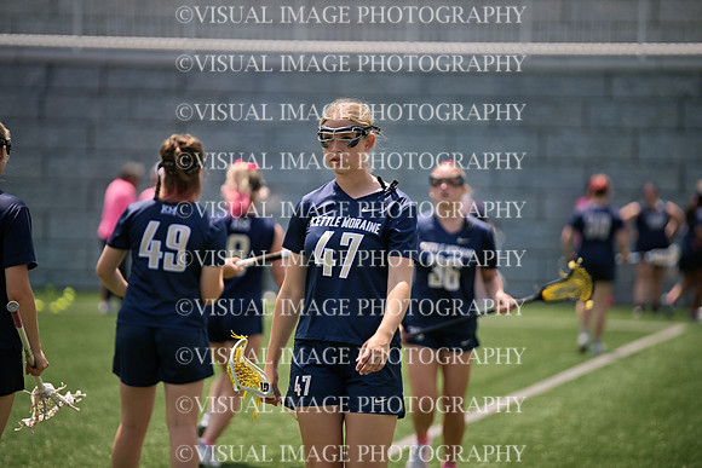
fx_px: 3901
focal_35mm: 200
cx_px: 351
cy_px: 234
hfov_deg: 10.3
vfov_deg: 6.9
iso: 125
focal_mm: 200
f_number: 2.8
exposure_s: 1/2500
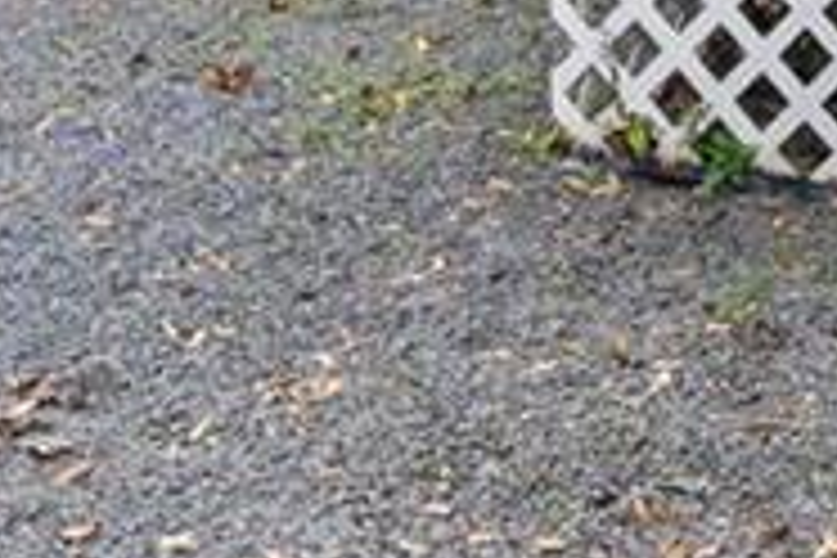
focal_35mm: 88
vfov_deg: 12.5
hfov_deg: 17.8
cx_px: 1566
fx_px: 2046
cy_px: -734
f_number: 8
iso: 800
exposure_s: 1/125
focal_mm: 16
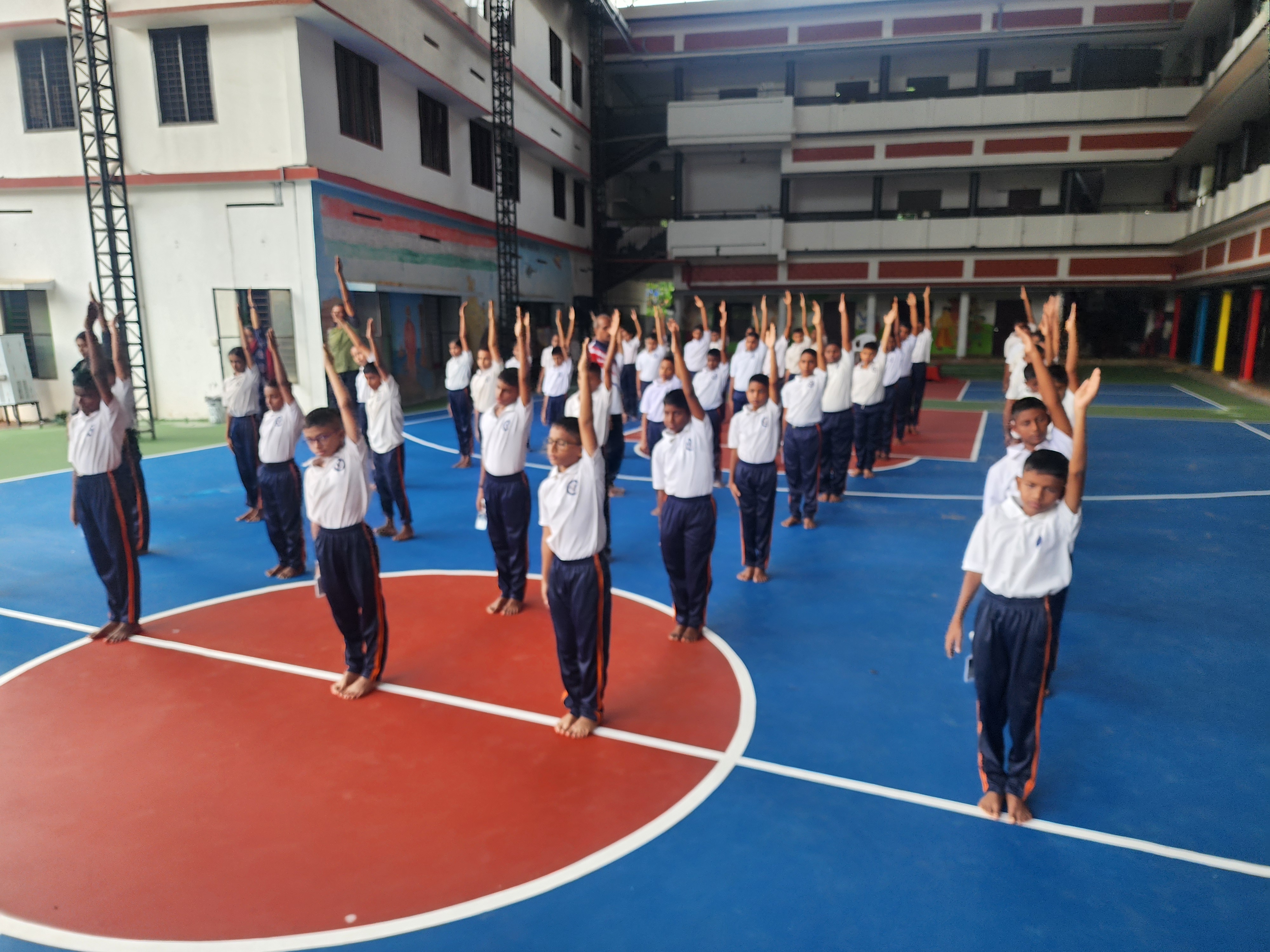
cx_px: 635
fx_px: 844
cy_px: 476
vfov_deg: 58.9
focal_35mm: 23
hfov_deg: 73.9
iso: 64
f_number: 1.8
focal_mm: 6.4
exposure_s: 1/180
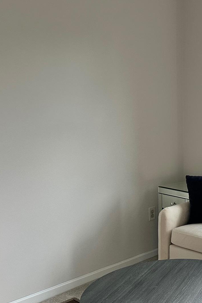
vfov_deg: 40.9
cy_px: 181
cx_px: 248
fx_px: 404
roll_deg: -2.6
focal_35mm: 48
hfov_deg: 25.0
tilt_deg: -9.7
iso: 320
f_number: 1.78
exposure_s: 1/60
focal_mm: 6.86
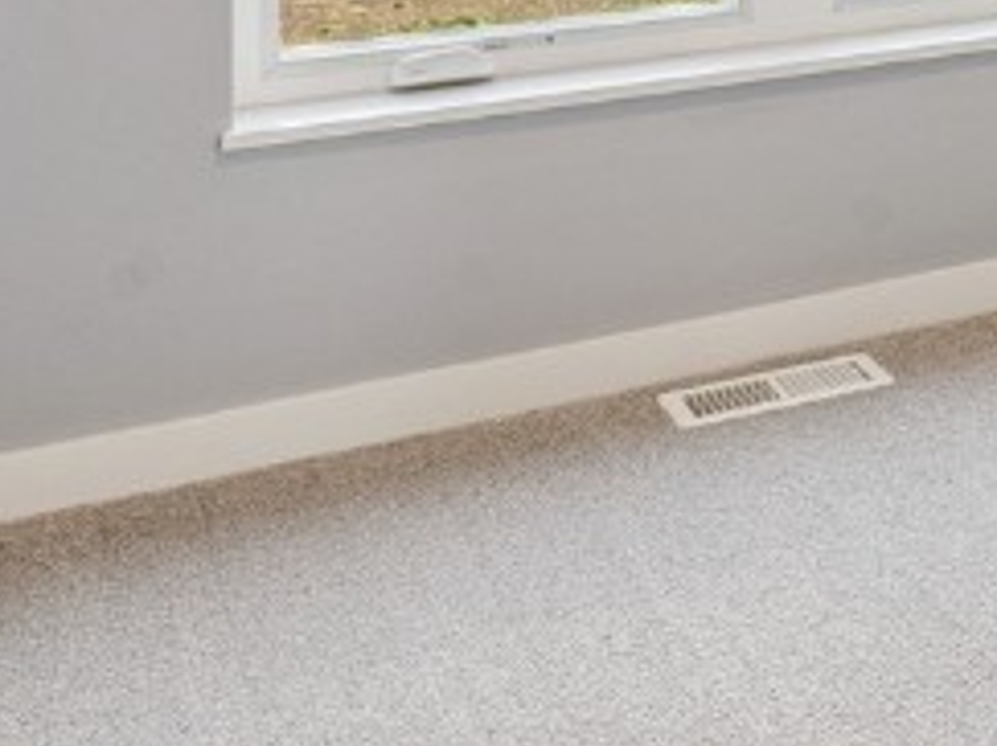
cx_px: 1543
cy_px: -443
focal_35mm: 73
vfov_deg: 17.6
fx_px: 2101
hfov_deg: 21.7
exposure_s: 1/13
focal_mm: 16
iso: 400
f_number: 10
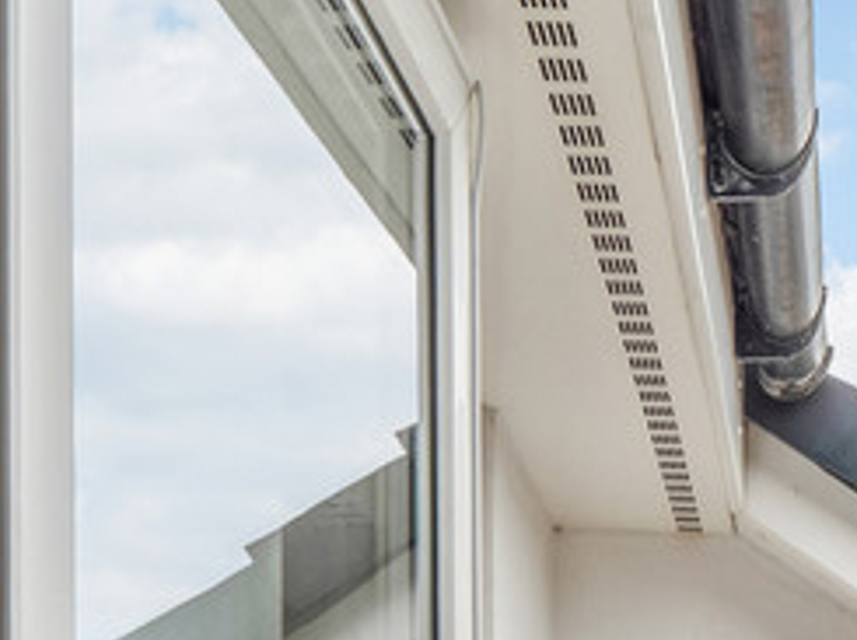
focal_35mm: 67
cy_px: 1060
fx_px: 1656
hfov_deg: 27.4
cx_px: 850
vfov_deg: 18.4
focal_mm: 8
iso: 200
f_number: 8
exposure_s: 1/160
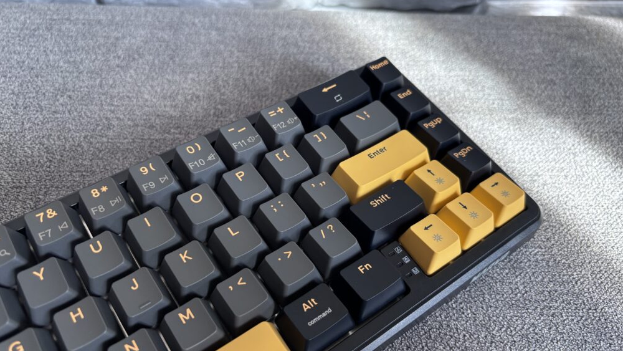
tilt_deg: -50.7
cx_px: 318
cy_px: 191
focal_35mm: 29
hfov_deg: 66.0
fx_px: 479
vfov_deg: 40.2
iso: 125
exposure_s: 1/71
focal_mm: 5.96
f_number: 1.6
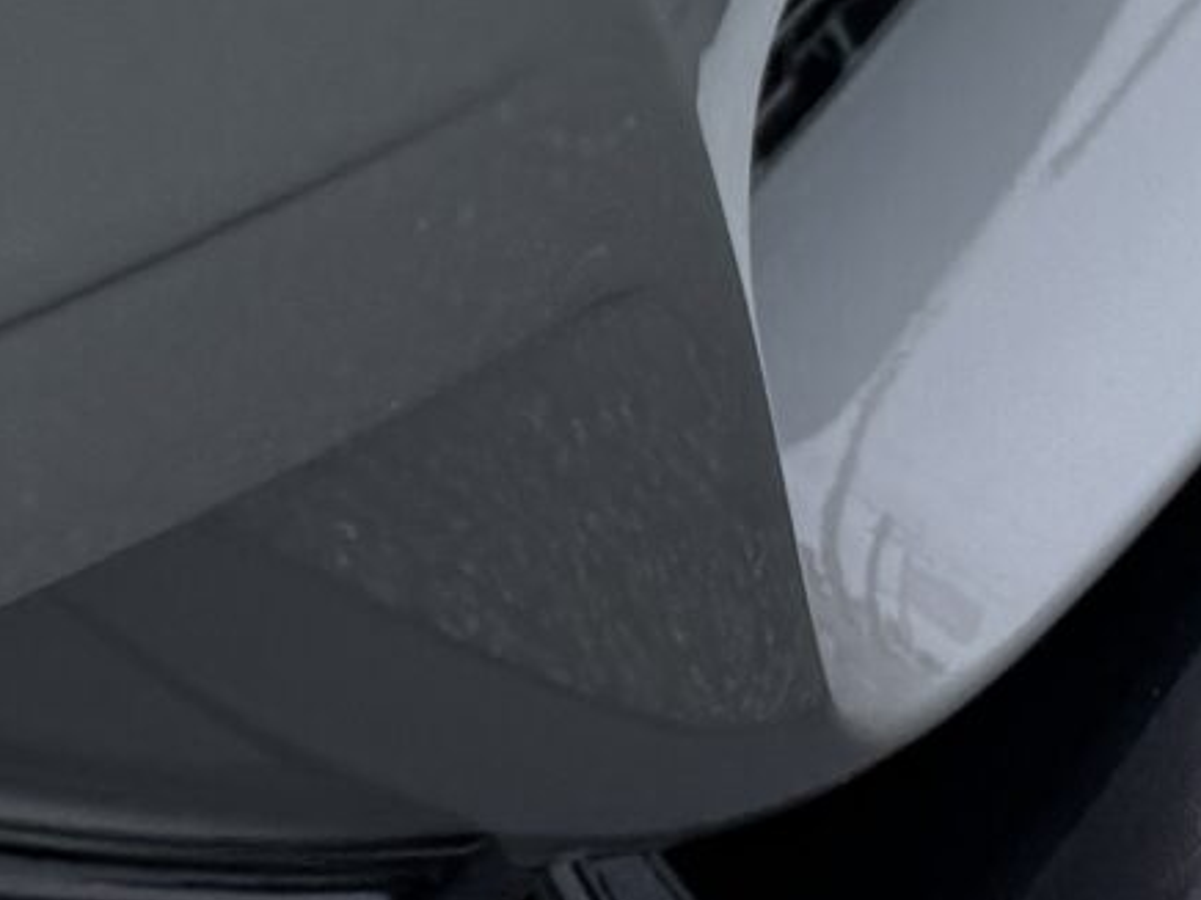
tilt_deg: -24.6
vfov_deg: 8.9
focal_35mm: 141
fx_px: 4892
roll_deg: +2.0
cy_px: -1676
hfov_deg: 10.4
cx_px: -2297
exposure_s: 1/1818
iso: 80
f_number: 1.78
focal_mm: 6.76
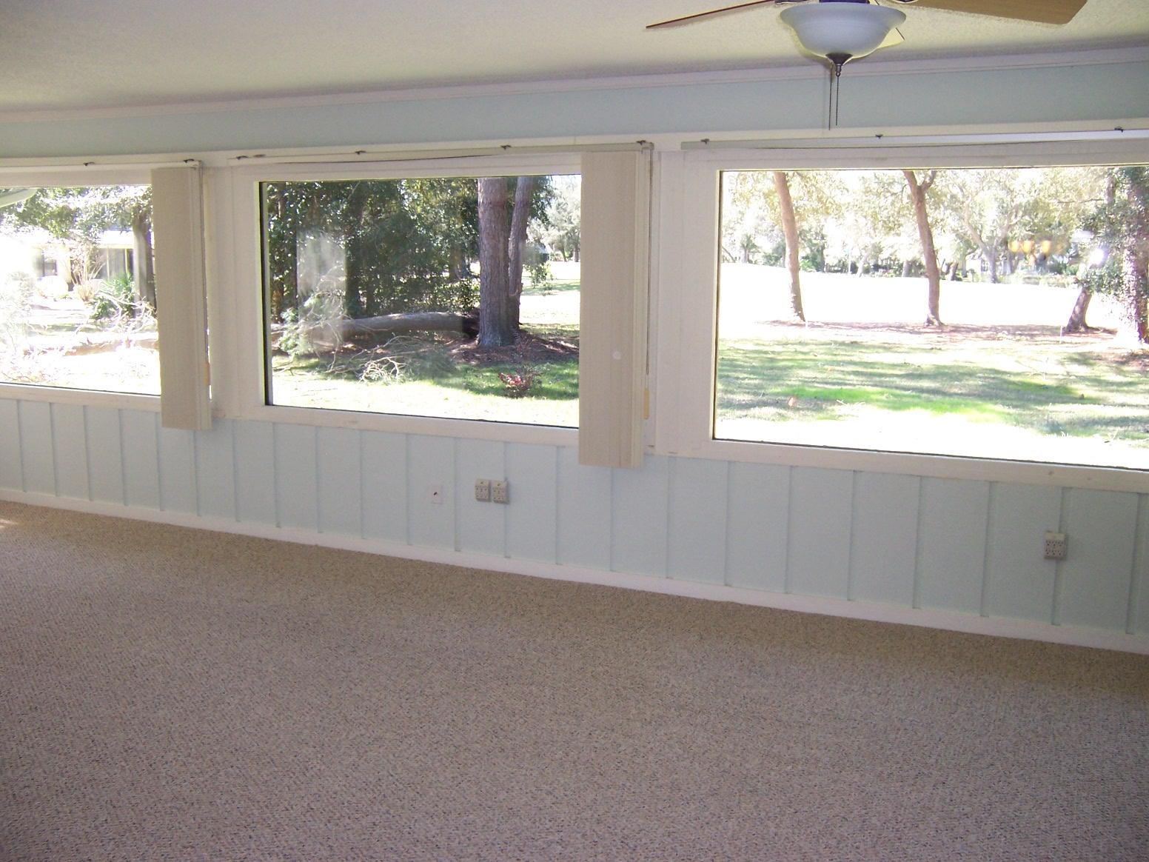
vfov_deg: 42.9
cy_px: 431
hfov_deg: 55.4
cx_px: 574
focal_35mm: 33
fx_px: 1095
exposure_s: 1/60
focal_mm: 5.5
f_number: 2.8
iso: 140
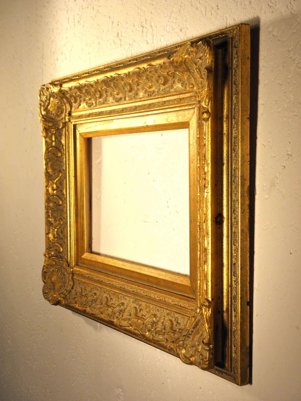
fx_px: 580
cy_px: 200
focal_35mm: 50
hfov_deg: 29.1
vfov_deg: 38.2
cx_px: 150
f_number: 4
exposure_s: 1/80
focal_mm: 9.1
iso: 100
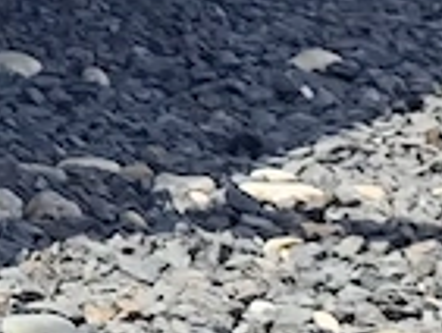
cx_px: -1050
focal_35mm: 326
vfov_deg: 4.4
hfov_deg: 5.6
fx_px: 4166
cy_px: -694
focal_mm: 6.19
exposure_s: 1/1122
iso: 50
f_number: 1.65
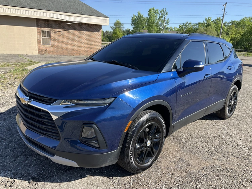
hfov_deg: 61.6
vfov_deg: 48.3
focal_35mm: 29
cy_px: 94
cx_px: 126
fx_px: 211
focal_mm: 3
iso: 25
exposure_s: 1/829
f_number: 1.8
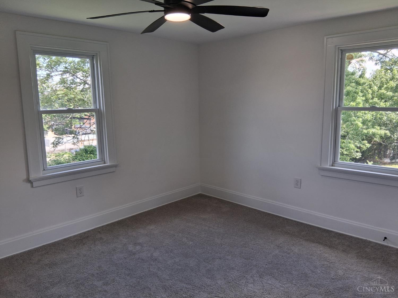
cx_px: 199
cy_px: 149
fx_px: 299
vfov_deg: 53.1
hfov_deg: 67.3
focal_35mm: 26
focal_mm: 3.98
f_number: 1.8
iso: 40
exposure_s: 1/120
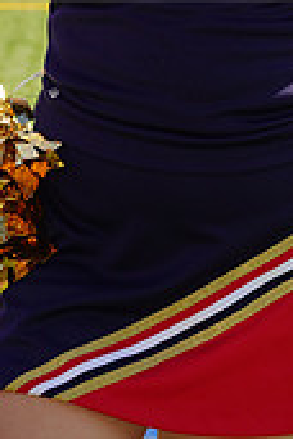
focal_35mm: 574
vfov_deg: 3.6
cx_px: 188
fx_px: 7007
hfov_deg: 2.4
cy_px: -80
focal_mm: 169
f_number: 11
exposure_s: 1/160
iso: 100
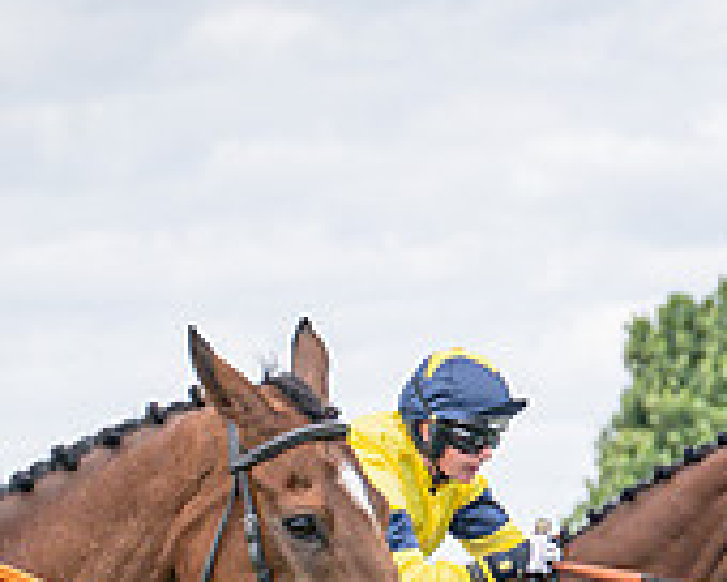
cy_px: 817
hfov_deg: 4.9
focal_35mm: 392
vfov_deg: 3.9
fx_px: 8434
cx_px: 787
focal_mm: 70
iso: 400
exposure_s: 1/2000
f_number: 4
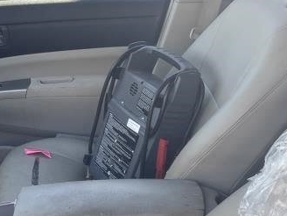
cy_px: 190
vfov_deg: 23.5
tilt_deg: -26.9
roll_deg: +1.2
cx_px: 27
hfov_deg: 30.3
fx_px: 506
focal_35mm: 61
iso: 50
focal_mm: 5.1
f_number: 1.6
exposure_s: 1/121
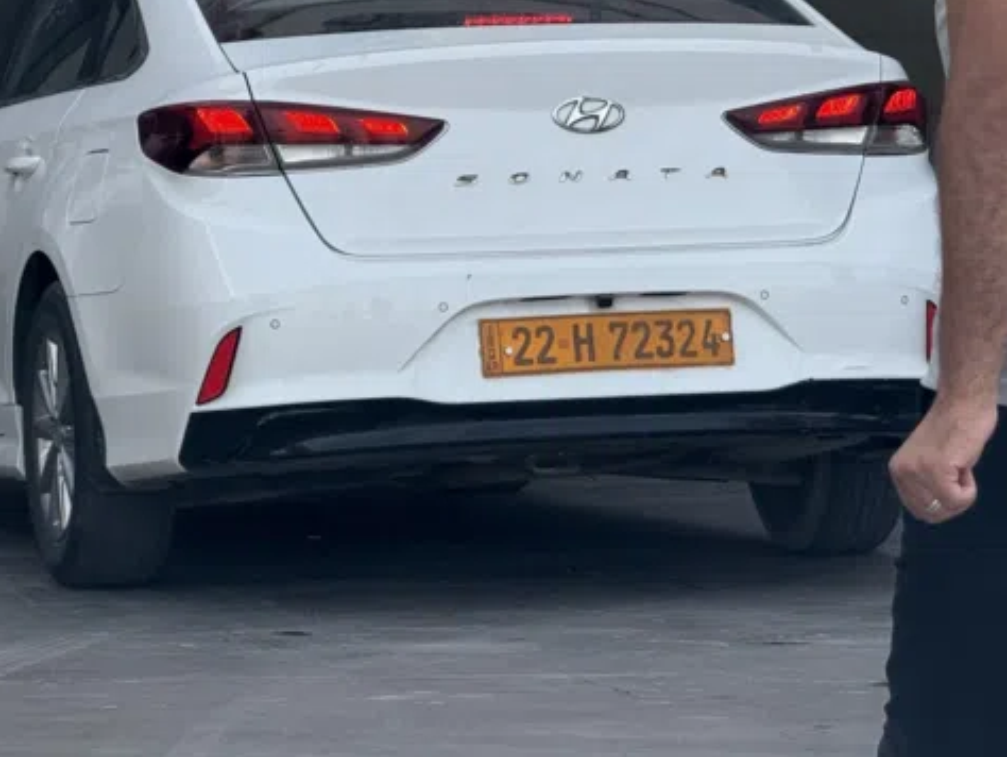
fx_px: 4715
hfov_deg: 12.2
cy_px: 251
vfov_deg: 9.2
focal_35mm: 162
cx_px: 474
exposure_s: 1/655
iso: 50
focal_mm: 15.66
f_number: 2.8
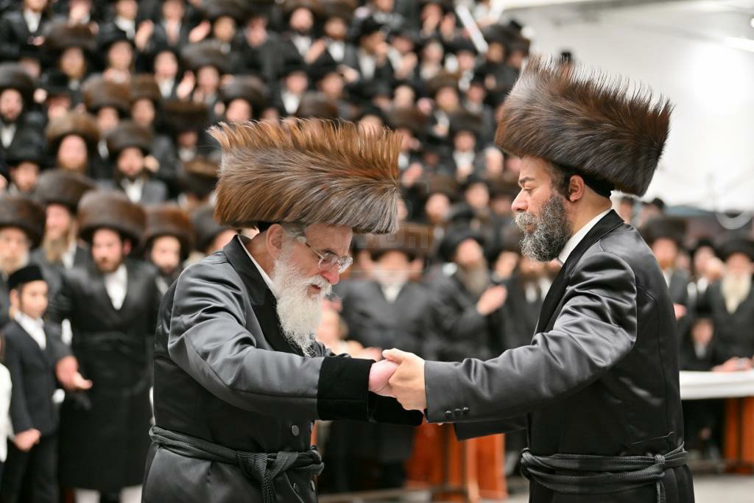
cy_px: 252
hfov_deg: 21.5
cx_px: 377
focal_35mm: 95
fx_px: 1990
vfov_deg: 14.4
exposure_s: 1/200
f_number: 2.8
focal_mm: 95
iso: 400
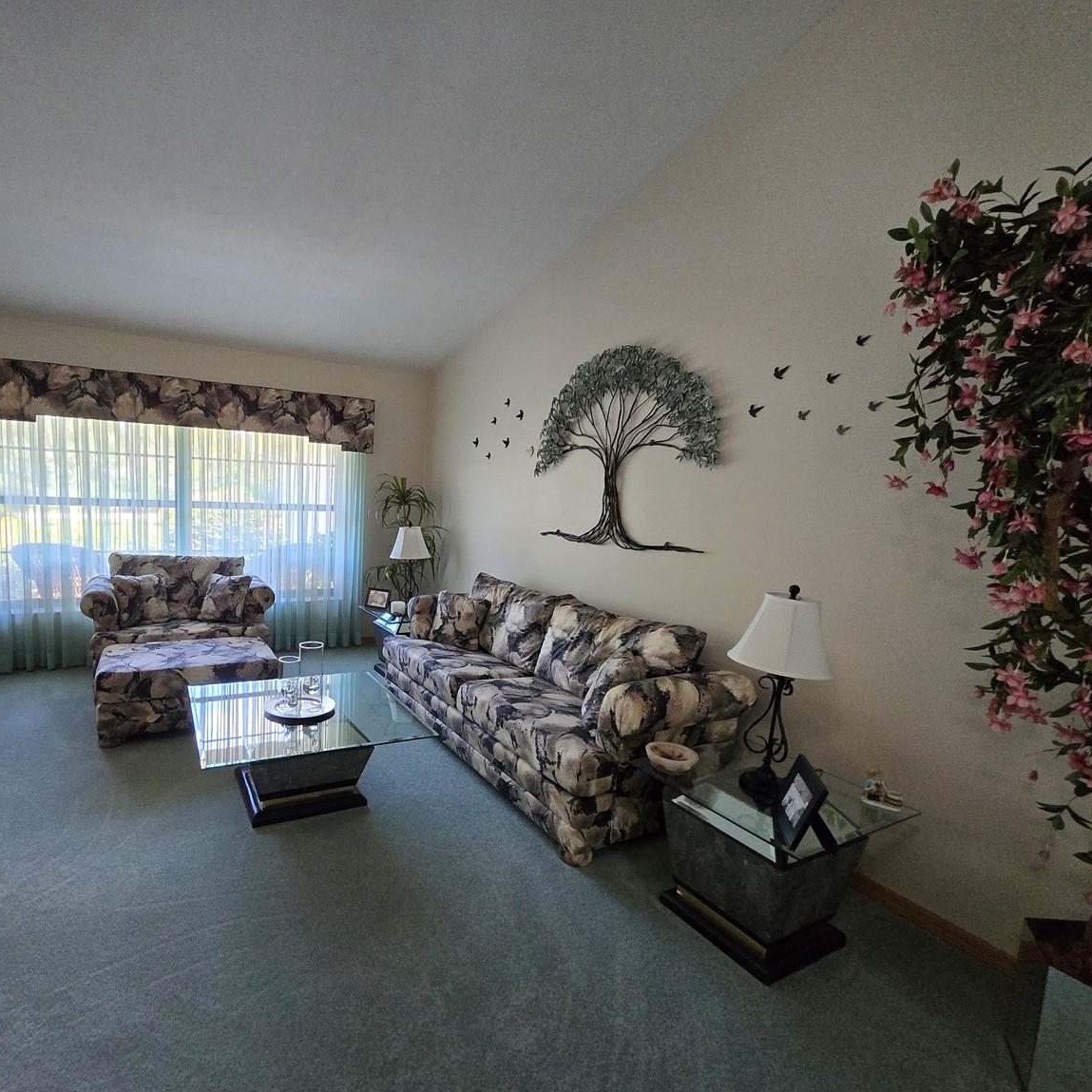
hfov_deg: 86.3
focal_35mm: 16
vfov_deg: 87.4
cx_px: 435
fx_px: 571
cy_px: 557
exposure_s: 1/60
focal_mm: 1.7
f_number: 2.2
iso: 320
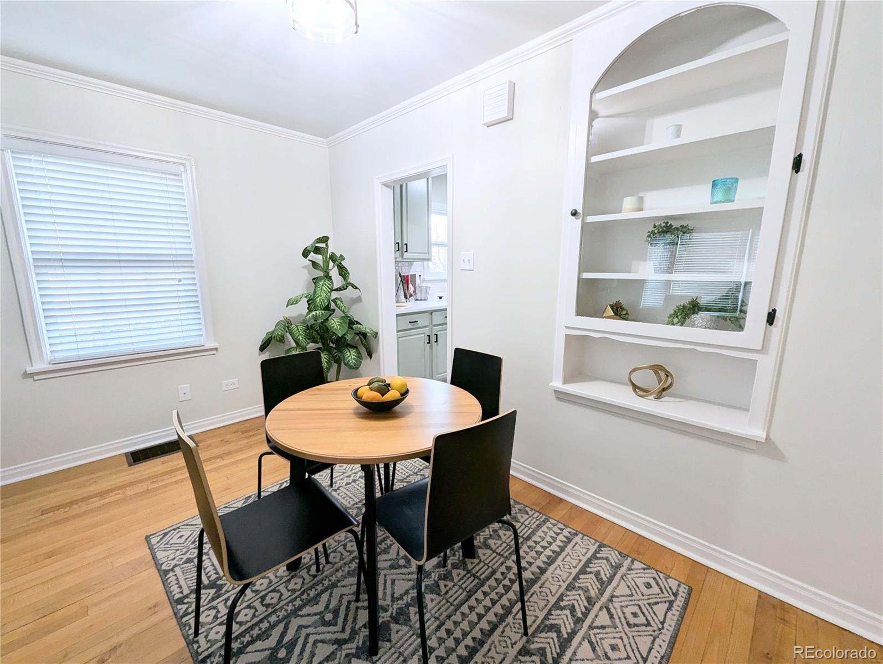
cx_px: 442
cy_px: 332
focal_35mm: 13
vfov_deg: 90.1
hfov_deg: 106.1
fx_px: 332
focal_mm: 1.95
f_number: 2.2
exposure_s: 1/60
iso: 67
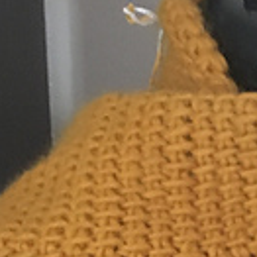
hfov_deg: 13.9
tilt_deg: -23.9
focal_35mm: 125
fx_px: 1050
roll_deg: +1.7
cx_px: 202
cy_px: 436
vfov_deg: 12.9
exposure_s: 1/15
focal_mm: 4.15
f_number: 2.2
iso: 500
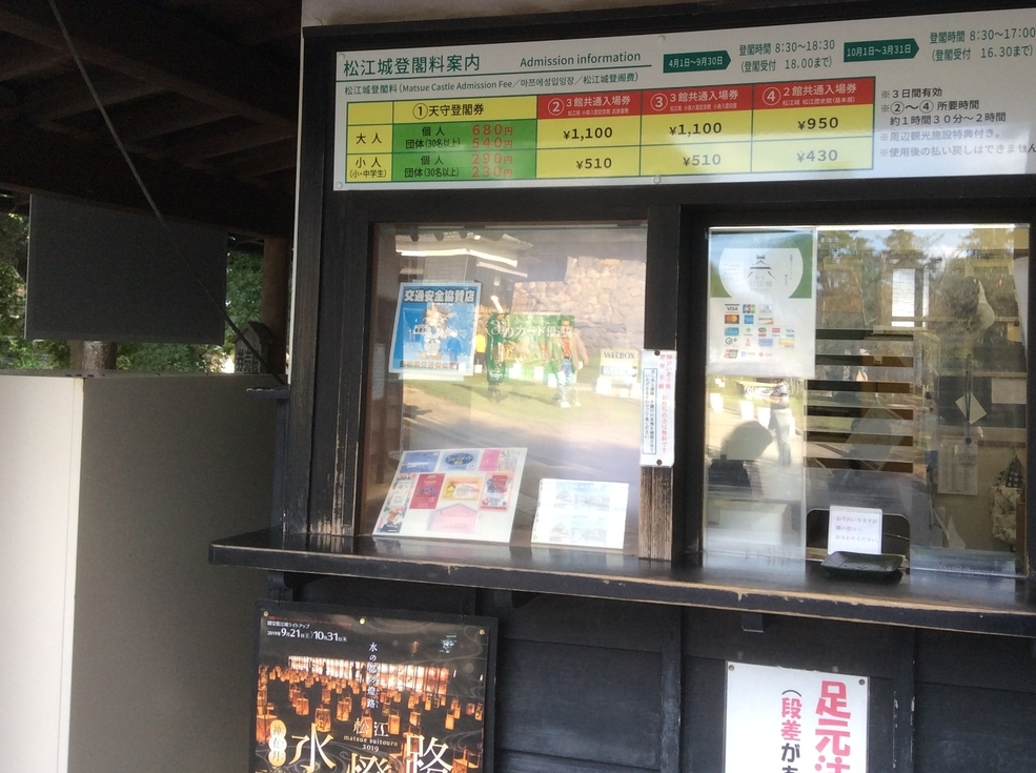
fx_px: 1165
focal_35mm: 39
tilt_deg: +2.4
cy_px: 303
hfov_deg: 47.8
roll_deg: -2.2
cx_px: 577
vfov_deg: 36.5
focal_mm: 3.3
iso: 40
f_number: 2.4
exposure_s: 1/120
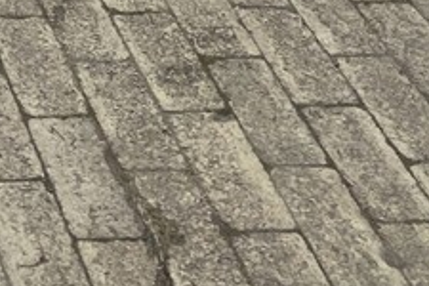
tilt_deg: -11.9
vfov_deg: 8.5
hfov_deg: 15.0
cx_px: -280
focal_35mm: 123
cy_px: -681
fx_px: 1466
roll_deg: -4.8
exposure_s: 1/121
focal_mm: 4.25
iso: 50
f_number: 1.8
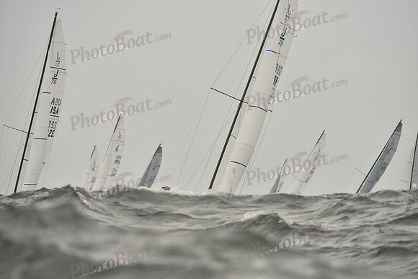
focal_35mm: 400
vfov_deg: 3.4
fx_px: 4645
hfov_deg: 5.2
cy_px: 140
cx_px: 209
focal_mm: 400
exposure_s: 1/1250
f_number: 7.1
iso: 400
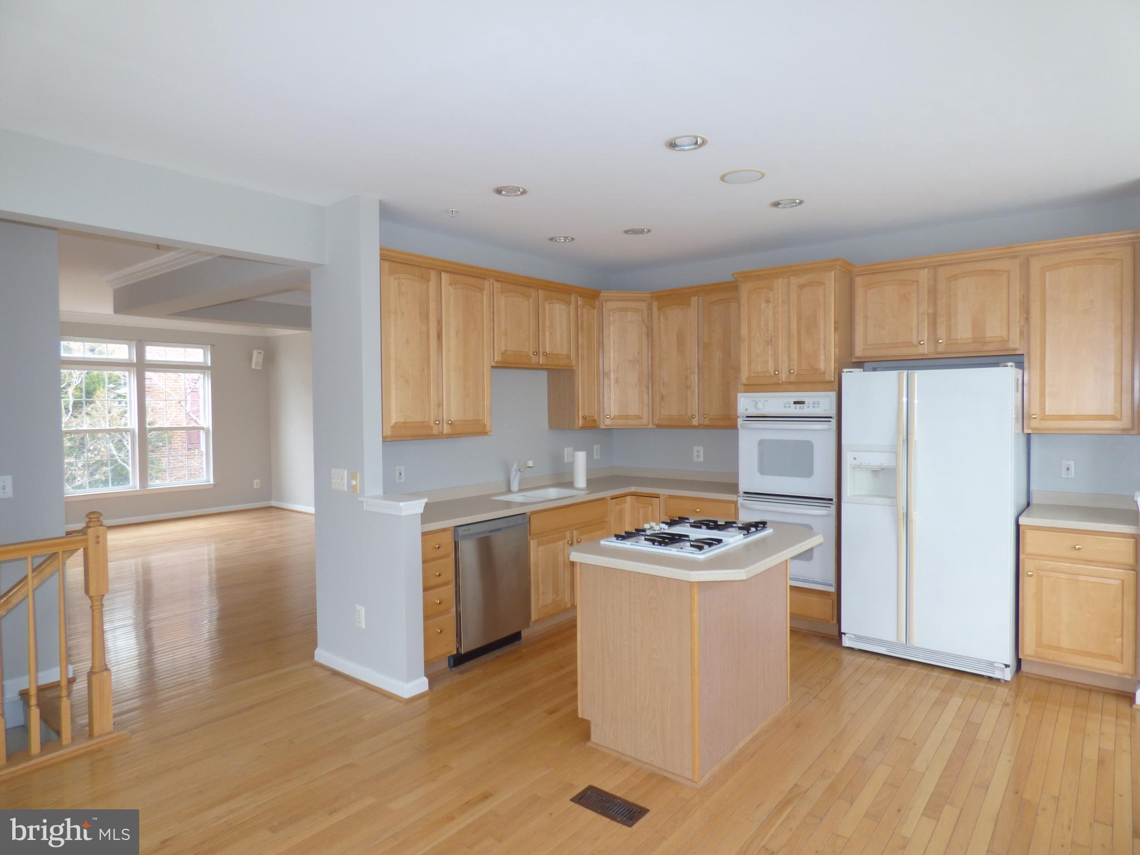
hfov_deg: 81.7
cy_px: 428
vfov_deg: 66.0
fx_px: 659
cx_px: 570
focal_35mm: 20
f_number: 2.8
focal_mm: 3.58
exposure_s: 1/20
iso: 100
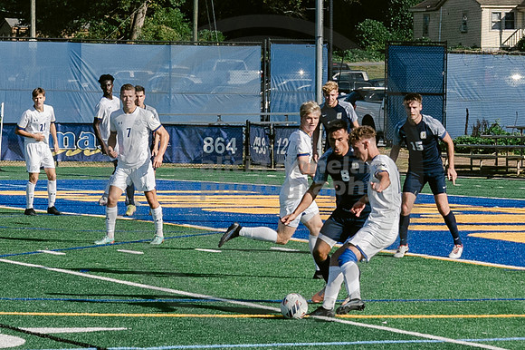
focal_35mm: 233
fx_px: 3392
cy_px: 166
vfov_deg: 5.9
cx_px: 245
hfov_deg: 8.9
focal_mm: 53
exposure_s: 1/3200
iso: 640
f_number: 5.6
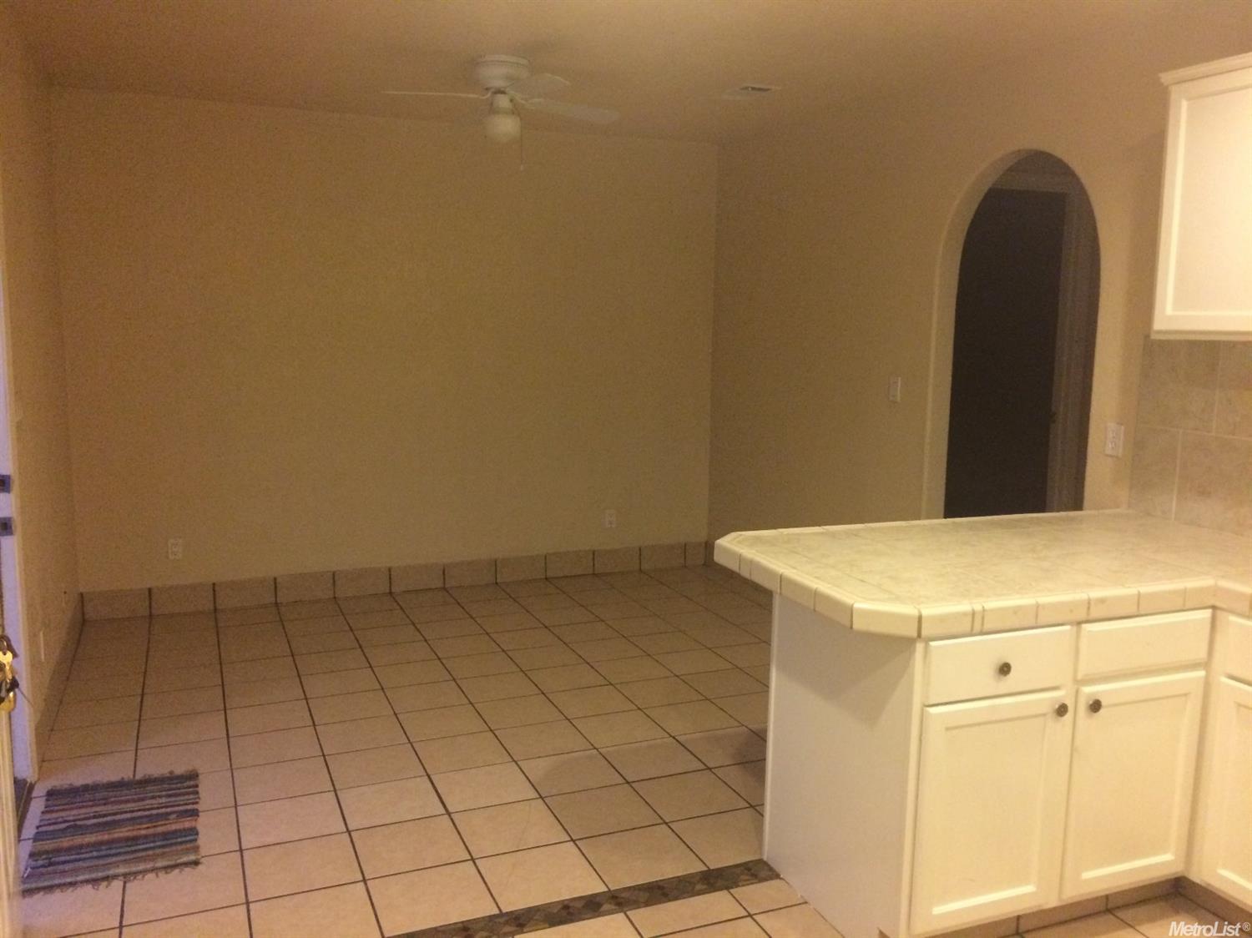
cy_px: 469
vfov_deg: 48.2
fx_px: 1049
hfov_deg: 61.7
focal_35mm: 29
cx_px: 626
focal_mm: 4.15
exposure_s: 1/30
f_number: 2.2
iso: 320
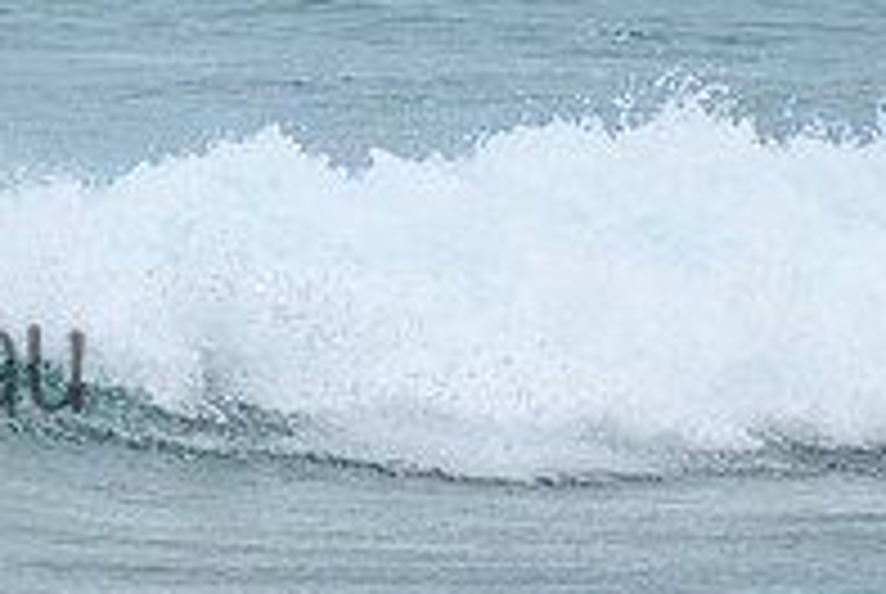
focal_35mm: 1616
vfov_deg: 0.9
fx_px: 39831
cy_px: -18
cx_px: -409
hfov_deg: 1.3
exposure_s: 1/2000
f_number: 5.6
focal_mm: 400
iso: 200
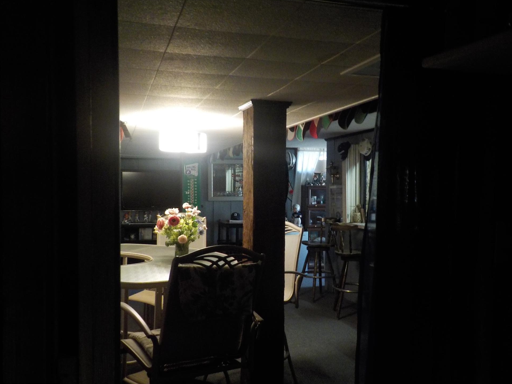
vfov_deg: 44.1
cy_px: 201
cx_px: 267
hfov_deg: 56.8
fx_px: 473
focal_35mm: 32
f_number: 3.3
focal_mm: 4.1
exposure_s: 1/15
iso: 400
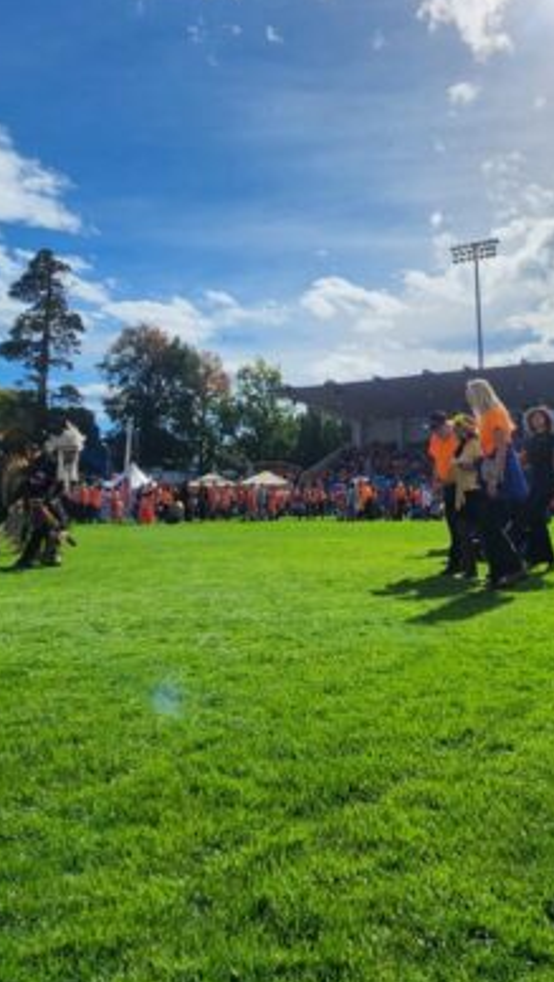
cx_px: 364
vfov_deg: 65.6
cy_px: 309
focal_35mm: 28
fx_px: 729
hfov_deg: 41.1
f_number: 2.2
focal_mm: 2.2
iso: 50
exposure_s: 1/7503
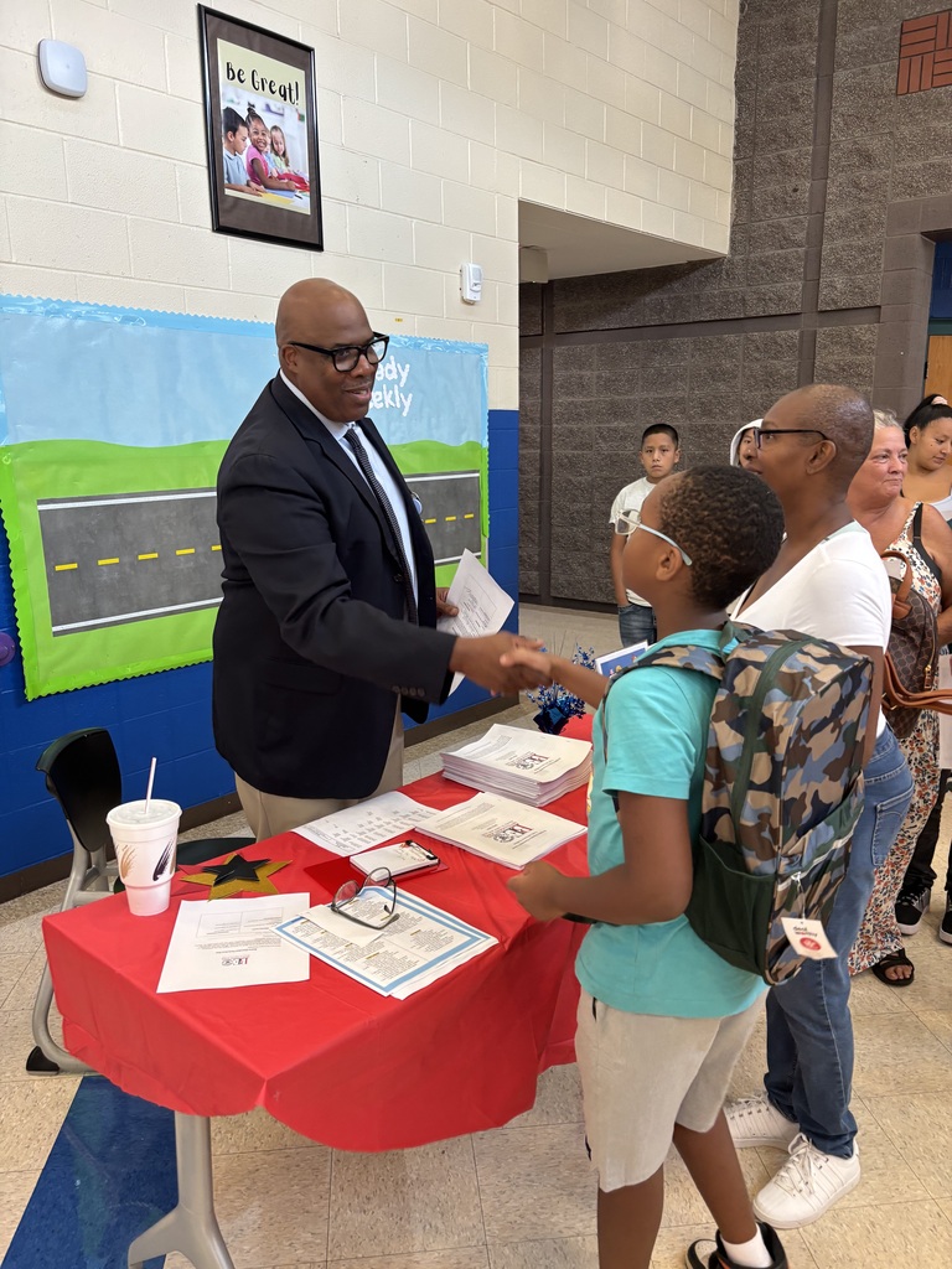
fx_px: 953
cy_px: 634
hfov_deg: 53.1
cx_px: 476
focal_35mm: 26
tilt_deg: -13.7
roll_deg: -2.7
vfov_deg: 67.3
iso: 160
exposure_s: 1/60
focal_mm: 5.96
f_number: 1.6
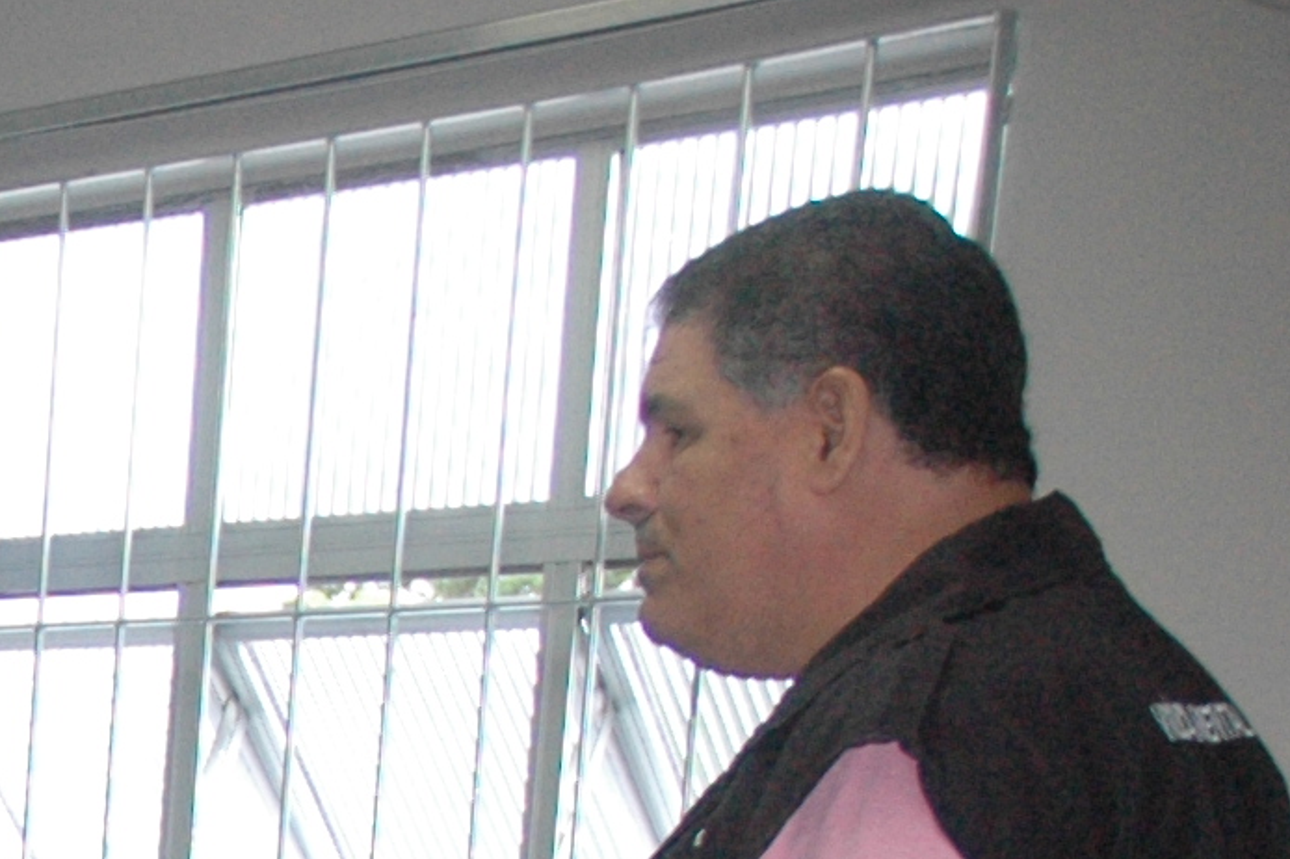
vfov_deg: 10.8
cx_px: -1480
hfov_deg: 14.0
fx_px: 4190
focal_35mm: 117
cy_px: 1660
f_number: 4.5
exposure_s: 1/160
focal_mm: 18
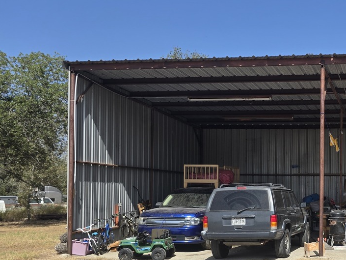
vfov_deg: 30.4
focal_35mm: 47
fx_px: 470
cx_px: 327
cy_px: 192
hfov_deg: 37.1
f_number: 1.7
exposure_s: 1/801
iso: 12
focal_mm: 6.3
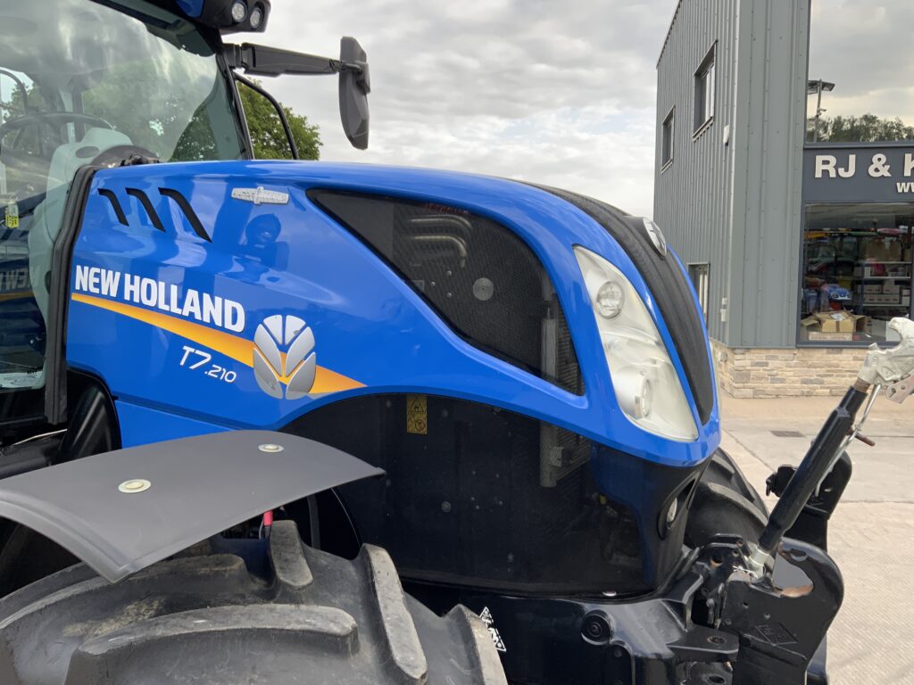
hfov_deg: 61.7
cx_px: 457
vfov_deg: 48.2
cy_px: 342
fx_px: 766
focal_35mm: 29
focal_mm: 3
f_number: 1.8
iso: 16
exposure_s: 1/223
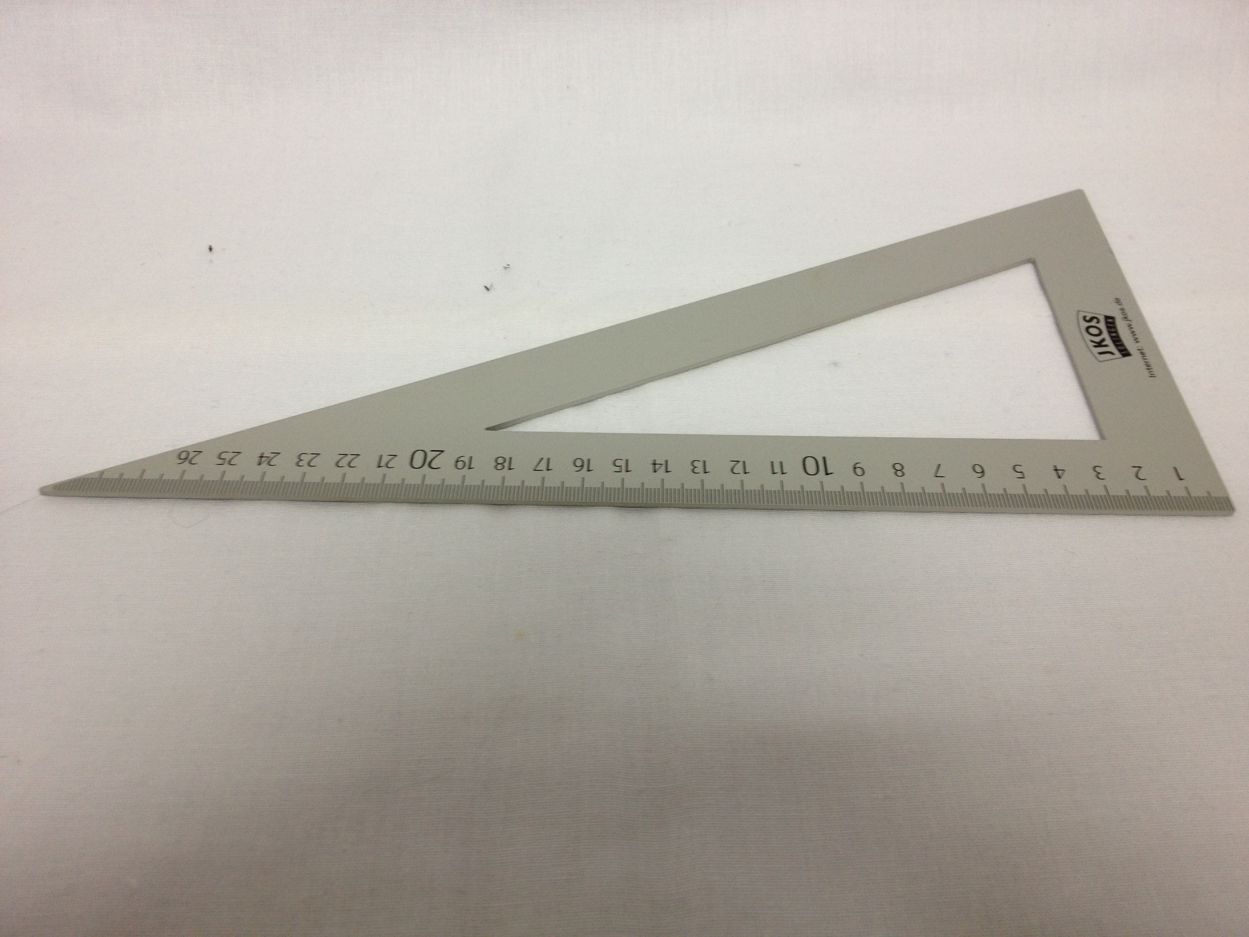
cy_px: 468
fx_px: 1263
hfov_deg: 52.6
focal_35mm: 35
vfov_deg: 40.7
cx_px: 624
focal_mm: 4.28
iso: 64
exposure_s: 1/33
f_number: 2.4
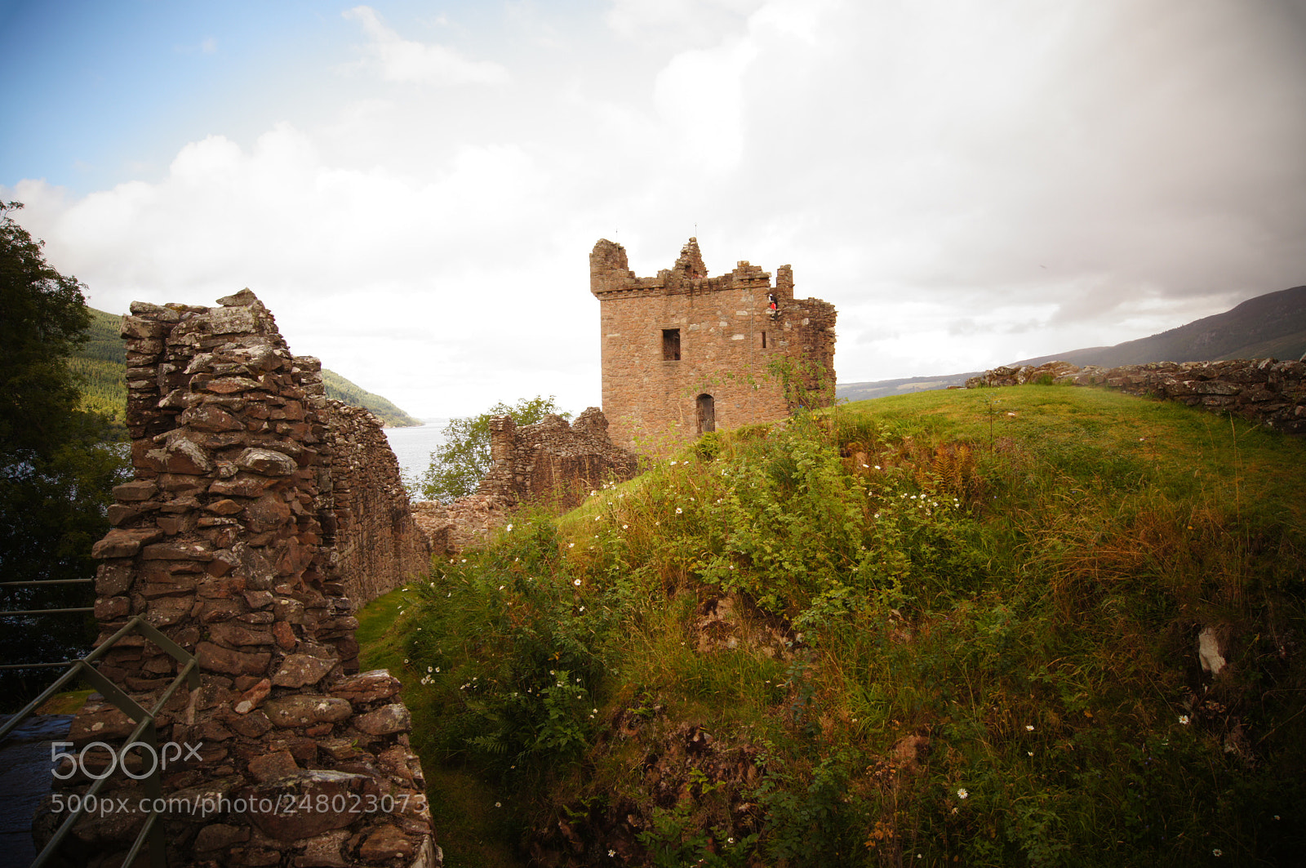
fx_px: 978
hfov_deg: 67.4
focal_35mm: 27
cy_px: 434
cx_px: 653
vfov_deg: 47.8
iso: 100
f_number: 9
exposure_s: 1/80
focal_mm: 18
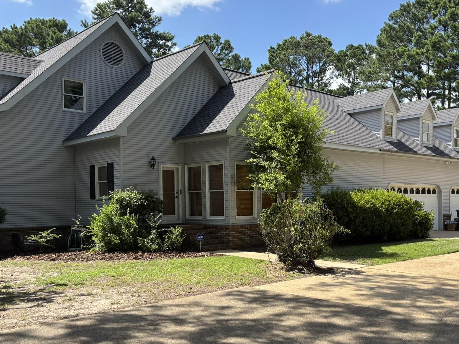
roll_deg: +1.0
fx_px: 504
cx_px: 289
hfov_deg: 48.5
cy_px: 207
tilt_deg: -1.2
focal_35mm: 38
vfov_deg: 37.6
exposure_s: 1/1567
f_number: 1.6
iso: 50
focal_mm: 5.96
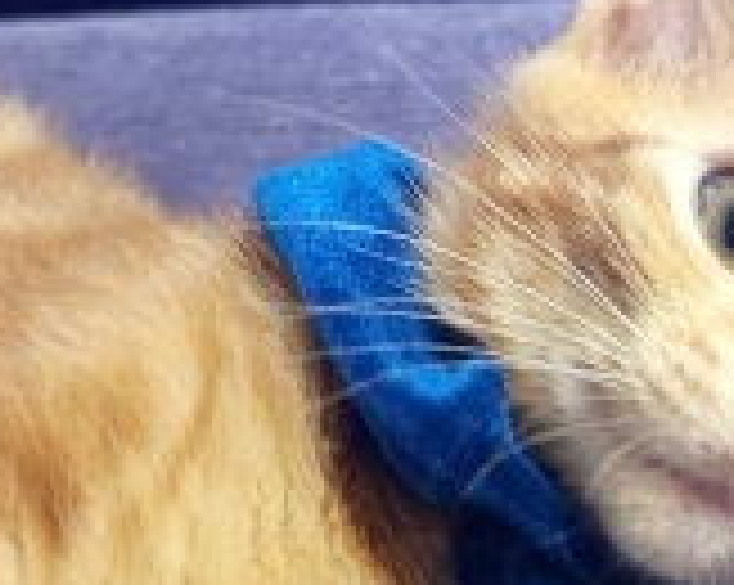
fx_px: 1562
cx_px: 374
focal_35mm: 72
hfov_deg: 26.4
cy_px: 182
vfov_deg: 21.1
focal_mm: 5.24
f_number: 1.7
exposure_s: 1/25
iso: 1596
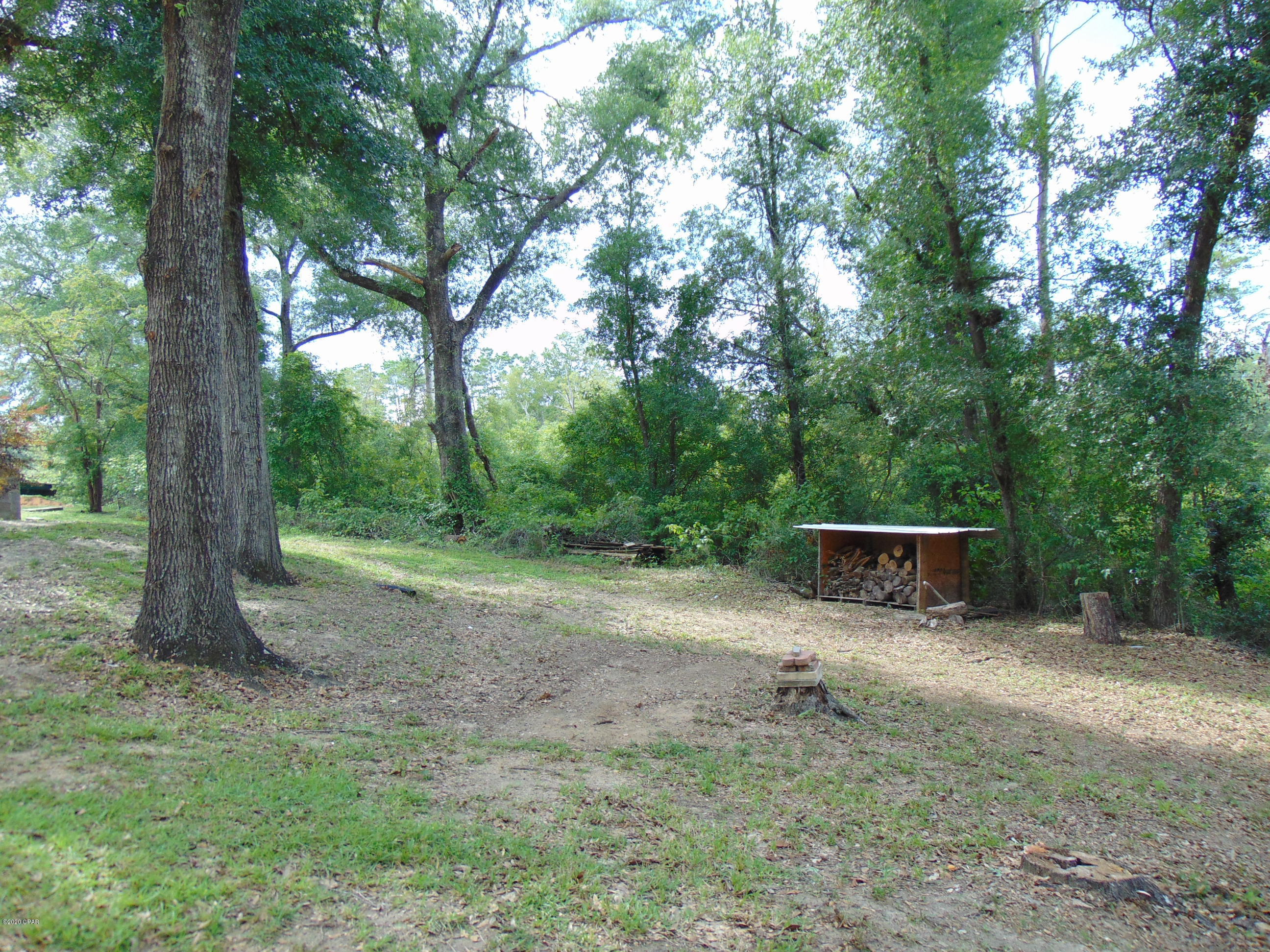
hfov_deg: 69.4
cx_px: 635
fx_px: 917
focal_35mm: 25
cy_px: 476
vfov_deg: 54.9
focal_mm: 4.5
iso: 80
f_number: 3
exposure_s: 1/160
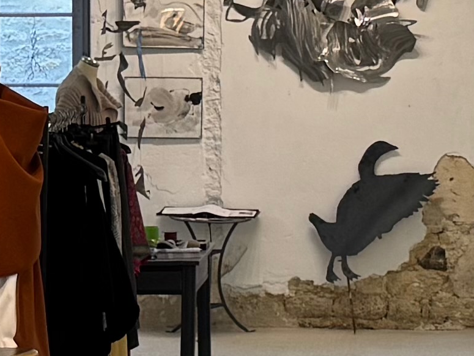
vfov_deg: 8.4
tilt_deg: -2.2
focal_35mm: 177
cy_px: 124
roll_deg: +0.5
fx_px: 2423
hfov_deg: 11.1
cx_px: 417
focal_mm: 6.76
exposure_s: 1/100
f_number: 1.78
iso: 200
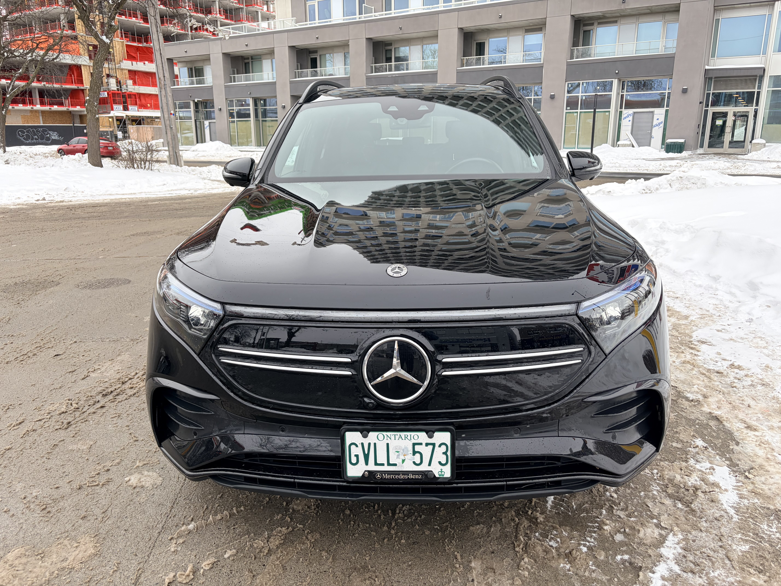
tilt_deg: -15.2
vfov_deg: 53.1
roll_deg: +1.0
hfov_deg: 67.3
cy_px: 293
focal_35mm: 26
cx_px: 390
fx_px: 587
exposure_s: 1/635
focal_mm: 5.96
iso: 50
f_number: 1.6
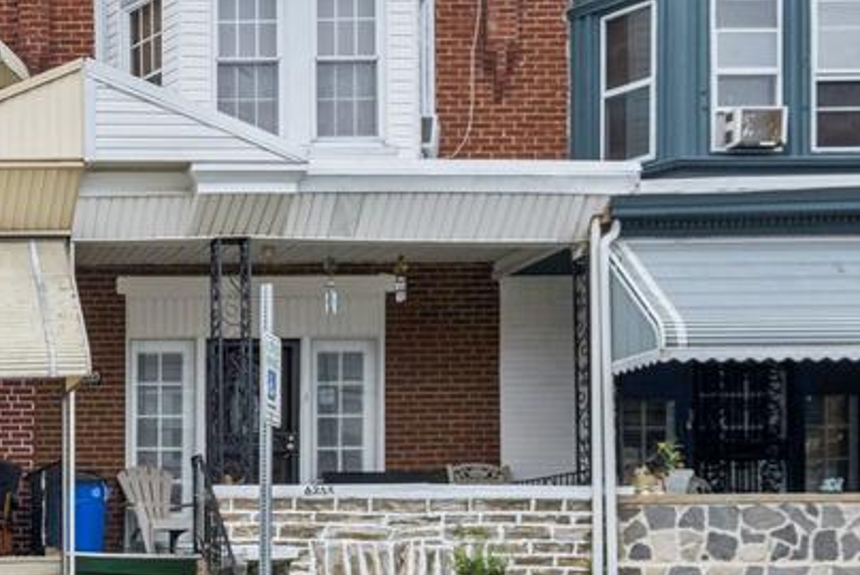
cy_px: 182
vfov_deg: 17.9
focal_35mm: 76
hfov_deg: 24.3
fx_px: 1817
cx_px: -160
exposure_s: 1/210
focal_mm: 20
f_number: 8
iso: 250
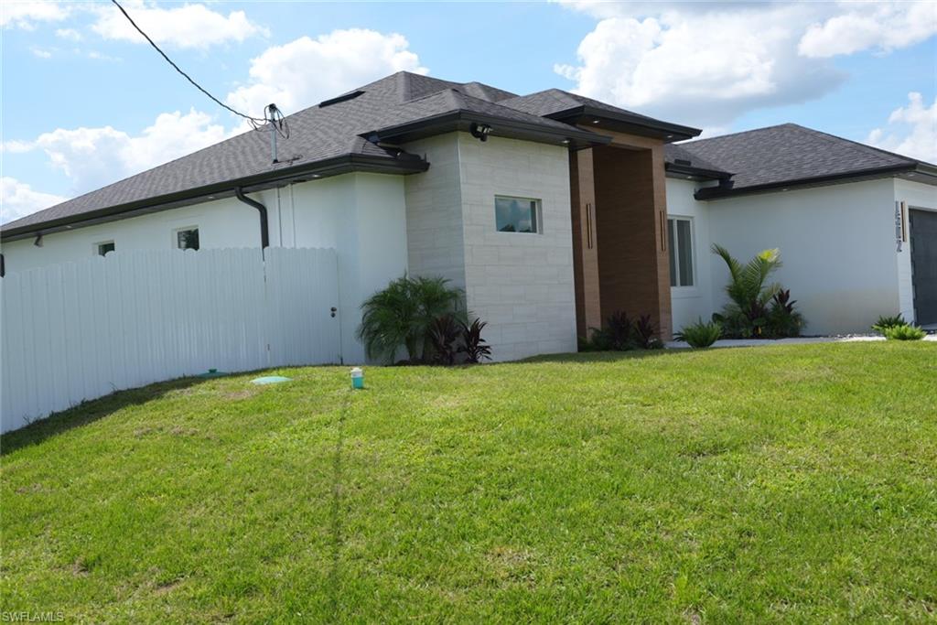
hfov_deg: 54.4
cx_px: 468
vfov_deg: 37.9
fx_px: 911
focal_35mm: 35
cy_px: 312
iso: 100
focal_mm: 35
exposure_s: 1/250
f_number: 7.1
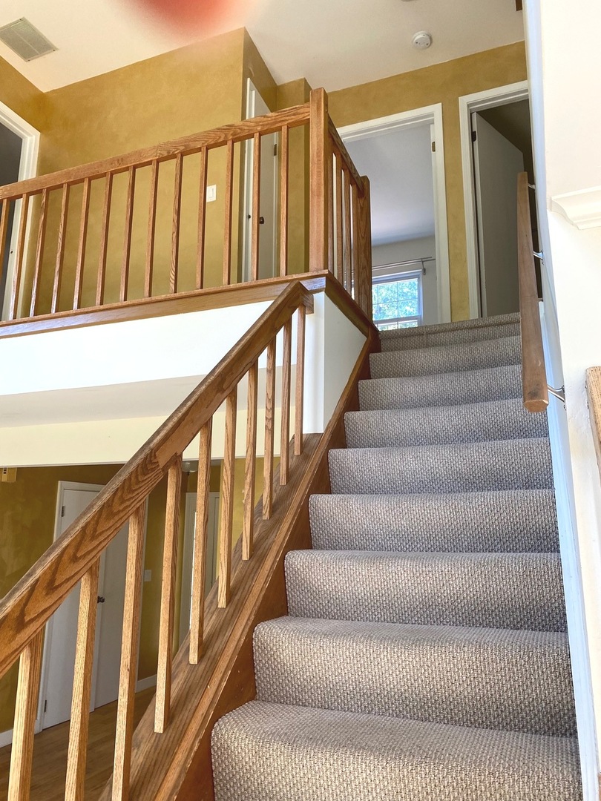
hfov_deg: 53.1
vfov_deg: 67.3
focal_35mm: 26
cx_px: 300
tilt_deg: +12.4
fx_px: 602
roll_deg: -0.9
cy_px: 400
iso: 125
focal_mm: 4.25
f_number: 1.8
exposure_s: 1/121
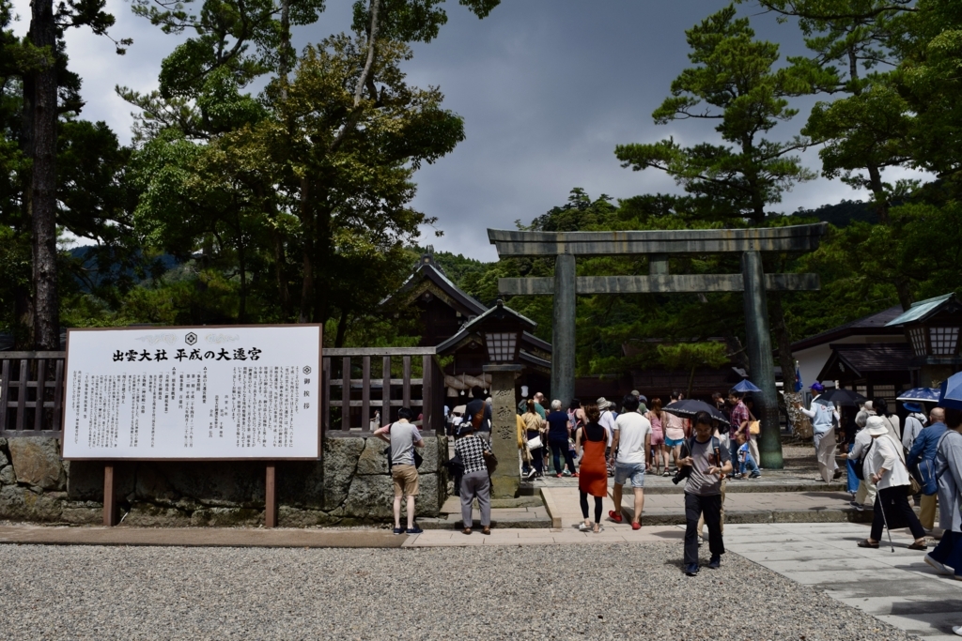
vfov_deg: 43.6
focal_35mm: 30
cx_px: 481
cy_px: 320
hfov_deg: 61.9
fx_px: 802
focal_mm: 20
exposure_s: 1/500
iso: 250
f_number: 11
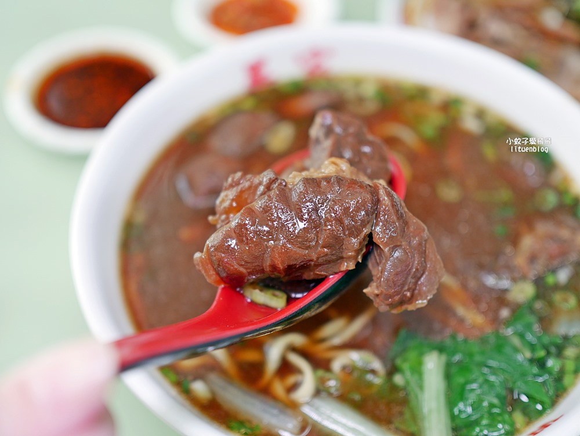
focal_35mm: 50
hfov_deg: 38.2
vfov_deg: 29.1
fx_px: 838
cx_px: 290
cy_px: 218
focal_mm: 25
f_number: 1.8
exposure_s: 1/160
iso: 200
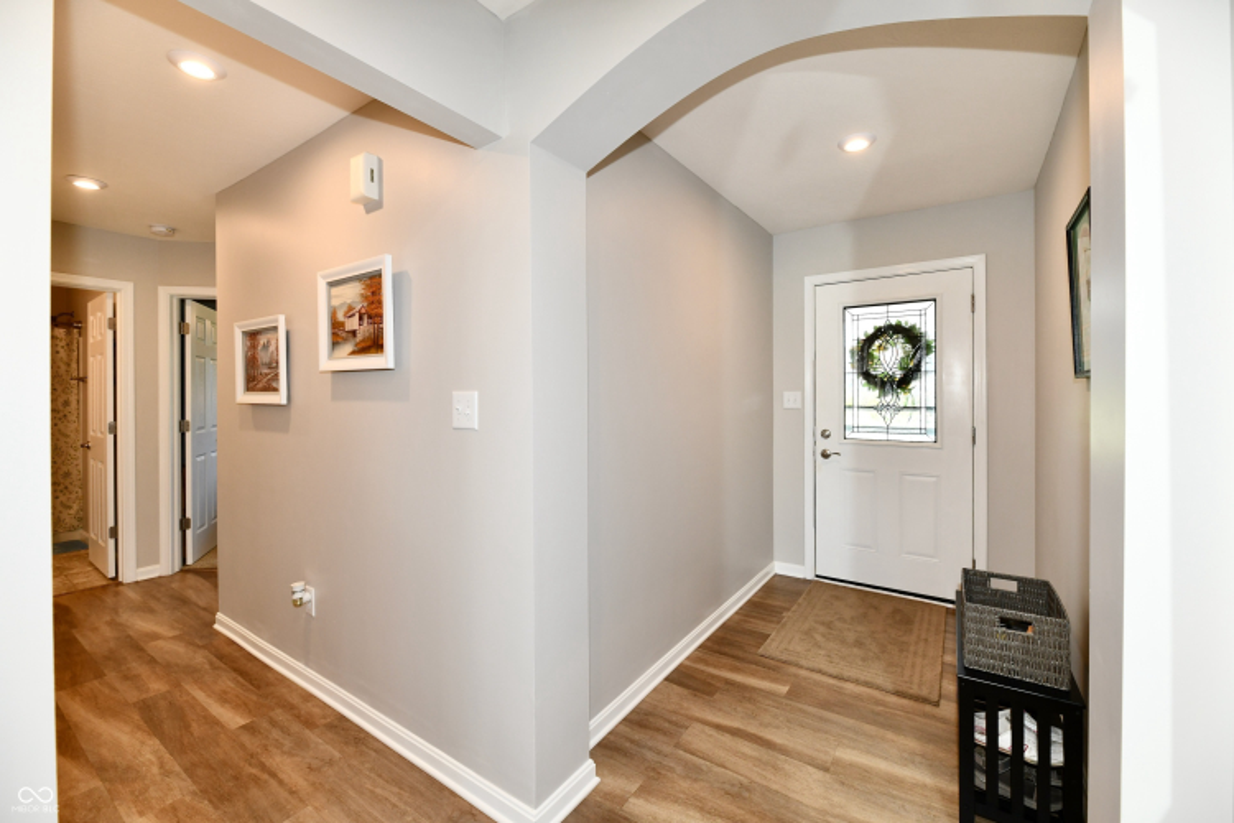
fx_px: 480
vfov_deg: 81.2
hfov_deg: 104.3
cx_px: 617
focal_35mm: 14
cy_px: 412
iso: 640
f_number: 6.3
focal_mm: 14
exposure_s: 1/60
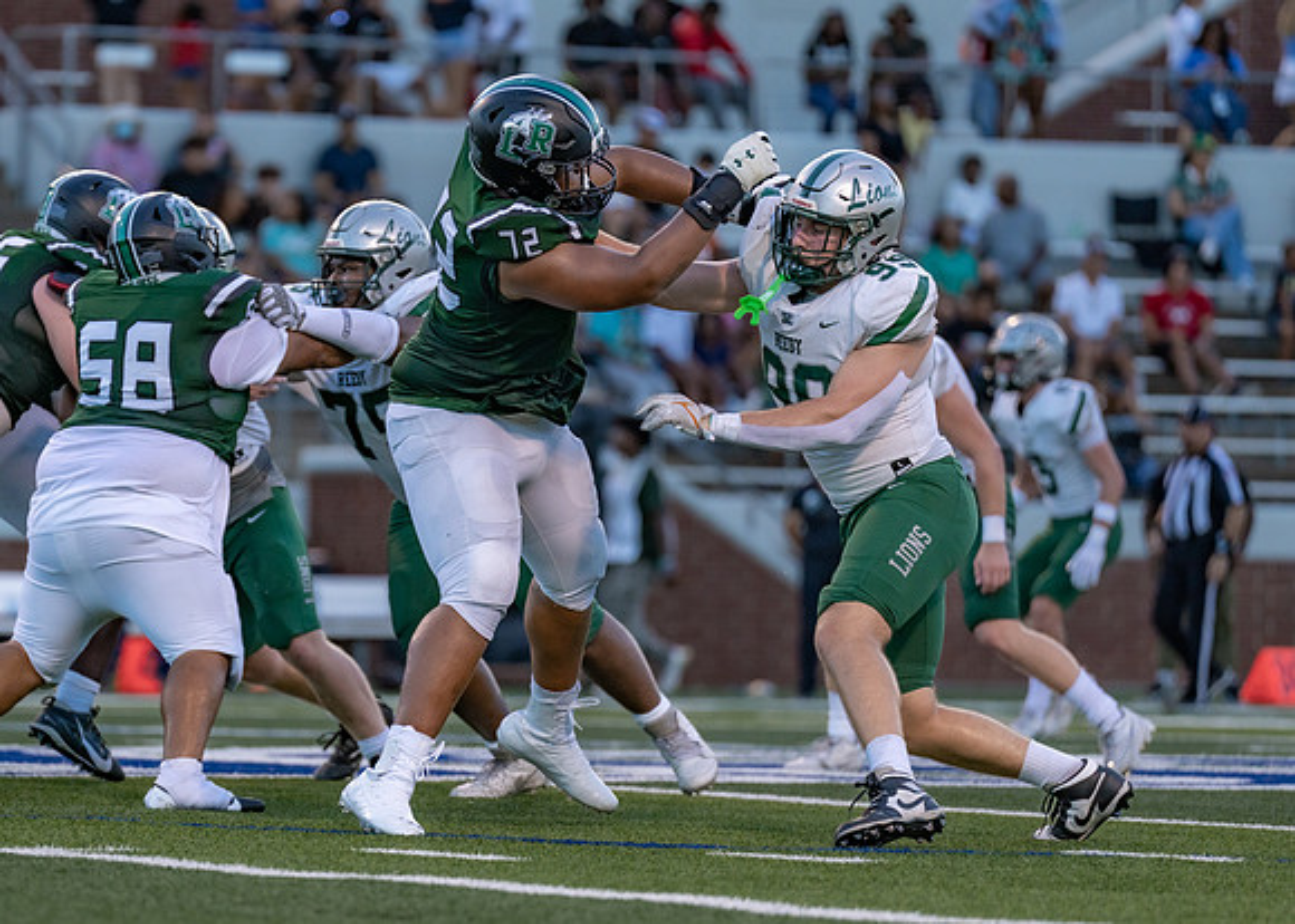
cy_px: 522
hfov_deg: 6.7
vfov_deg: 4.8
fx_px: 11016
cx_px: 381
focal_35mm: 300
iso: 800
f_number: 2.8
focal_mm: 200
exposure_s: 1/1250
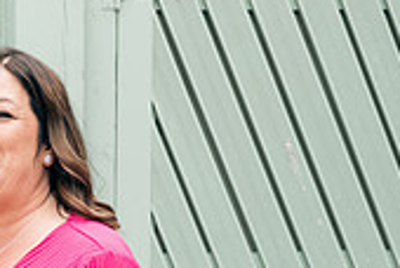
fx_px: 2349
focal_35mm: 211
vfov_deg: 6.5
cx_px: -207
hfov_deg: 9.5
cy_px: 272
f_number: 6.3
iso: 160
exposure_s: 1/160
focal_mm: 62
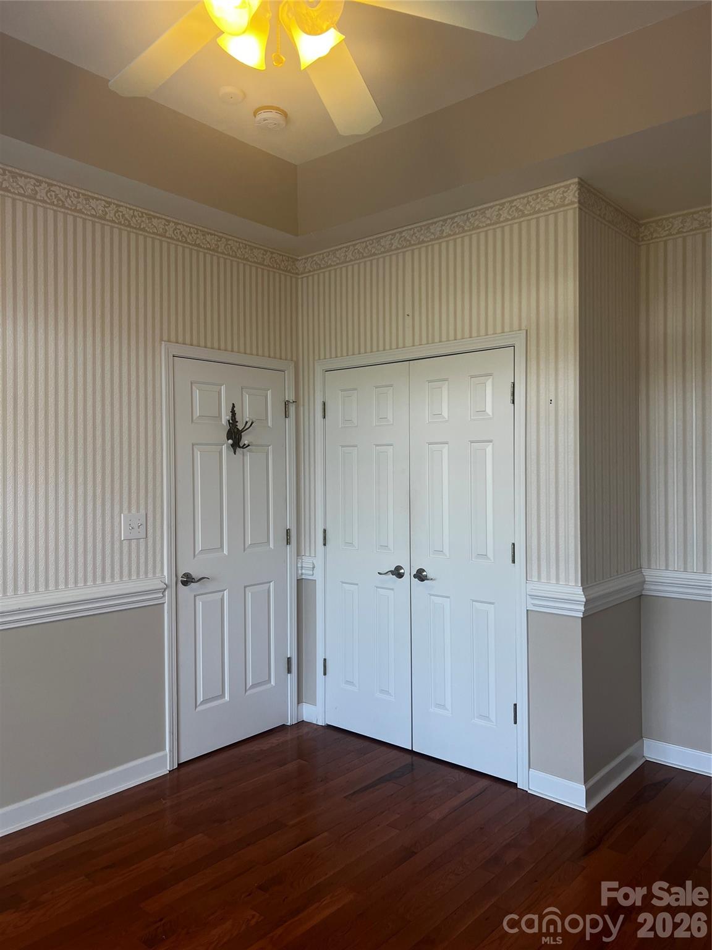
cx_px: 356
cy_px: 475
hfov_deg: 53.1
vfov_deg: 67.3
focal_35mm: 26
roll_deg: +0.0
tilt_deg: +1.2
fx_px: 713
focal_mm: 5.7
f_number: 1.5
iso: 50
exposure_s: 1/120
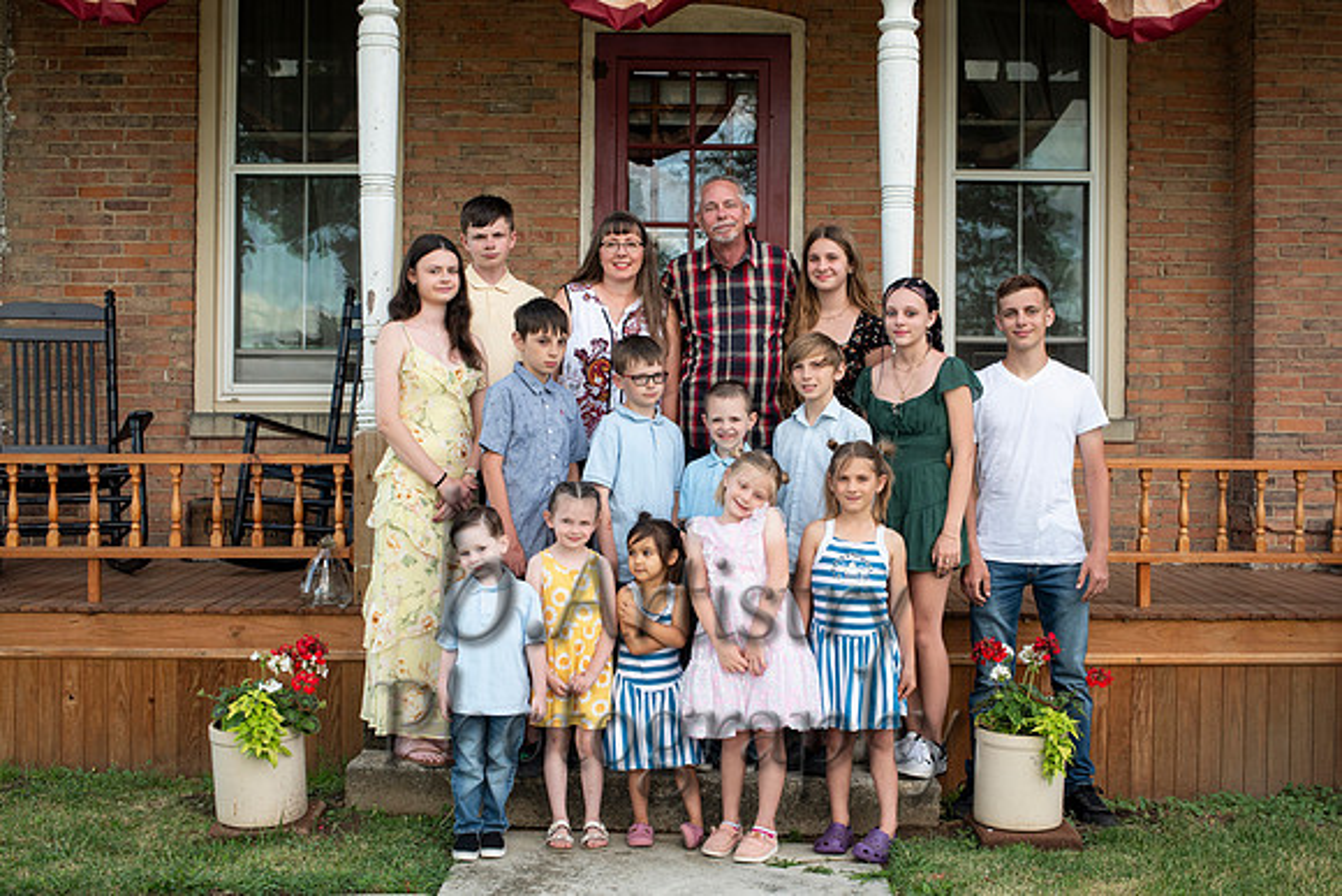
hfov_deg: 43.6
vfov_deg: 29.9
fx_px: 1678
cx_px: 671
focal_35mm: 45
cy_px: 448
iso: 320
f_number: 8
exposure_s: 1/125
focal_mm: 45
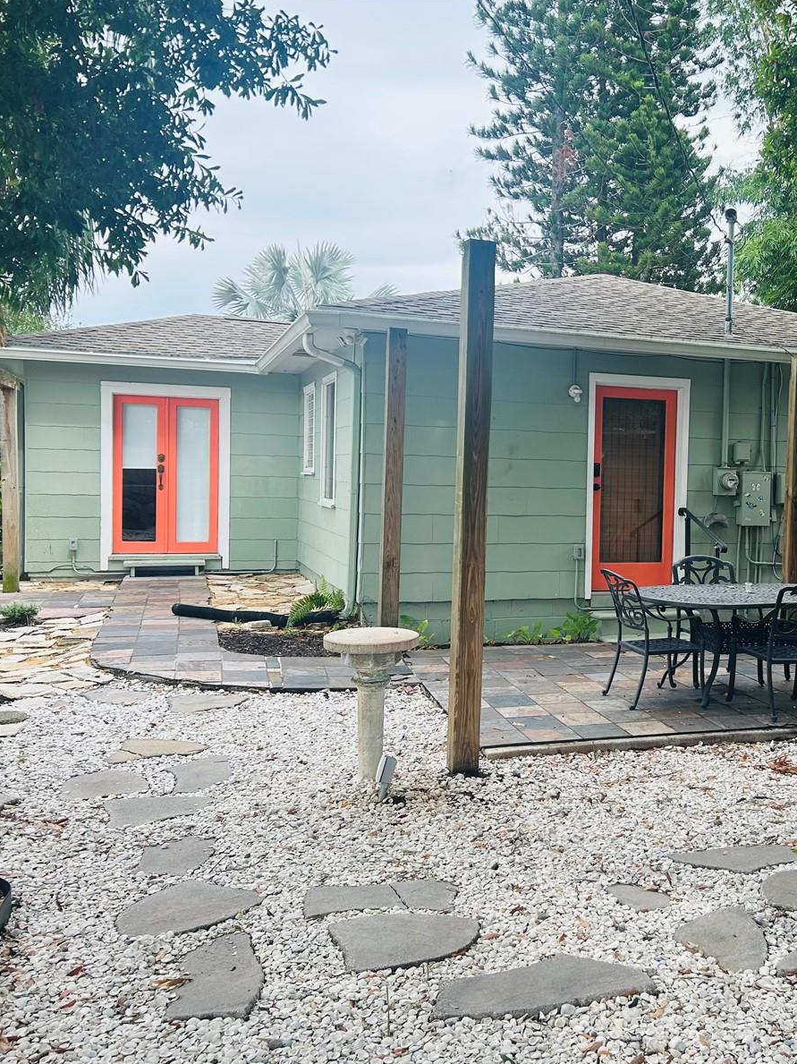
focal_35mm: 35
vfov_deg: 52.6
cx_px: 624
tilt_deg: -3.3
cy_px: 532
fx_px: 1075
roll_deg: -1.3
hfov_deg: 39.3
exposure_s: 1/859
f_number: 1.5
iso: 50
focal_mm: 5.7
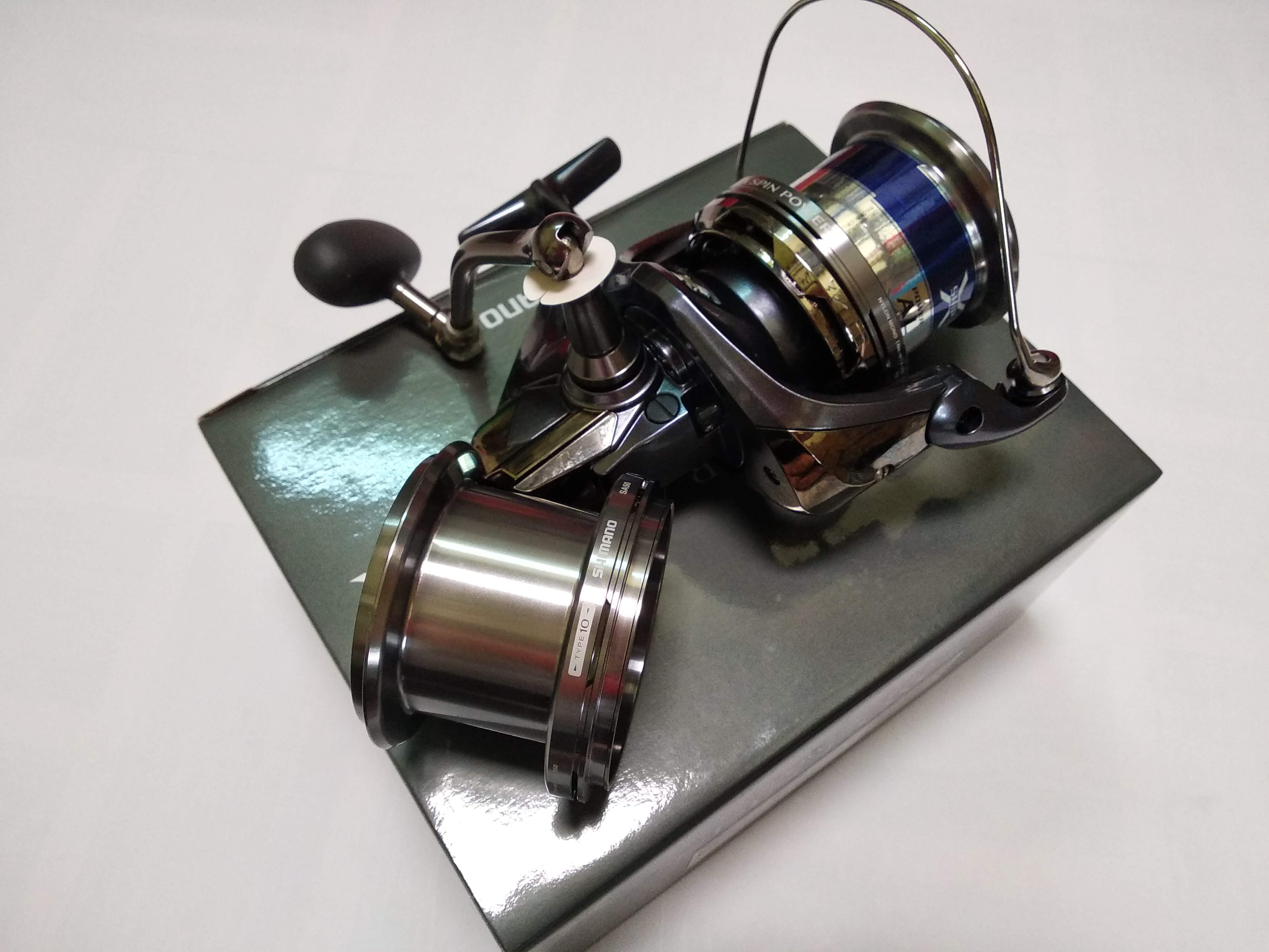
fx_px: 953
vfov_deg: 53.1
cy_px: 476
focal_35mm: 26
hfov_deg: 67.3
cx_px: 634
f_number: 2.2
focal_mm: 3.81
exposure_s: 1/33
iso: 640
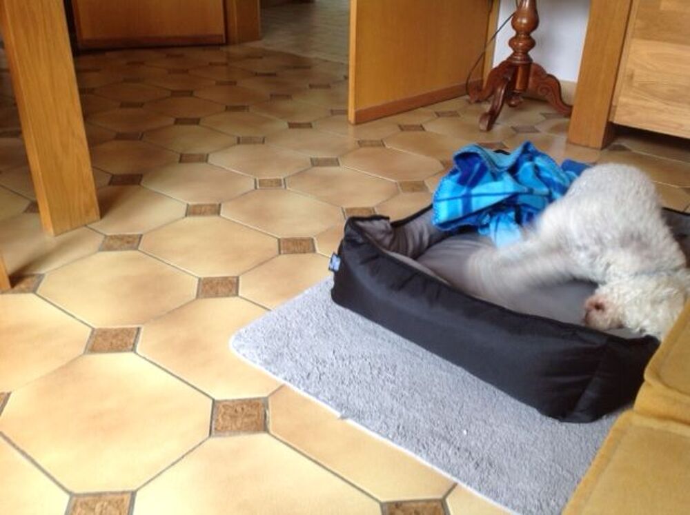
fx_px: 697
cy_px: 258
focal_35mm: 35
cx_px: 345
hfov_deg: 52.7
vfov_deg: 40.6
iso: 80
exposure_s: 1/15
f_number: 2.4
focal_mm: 4.28
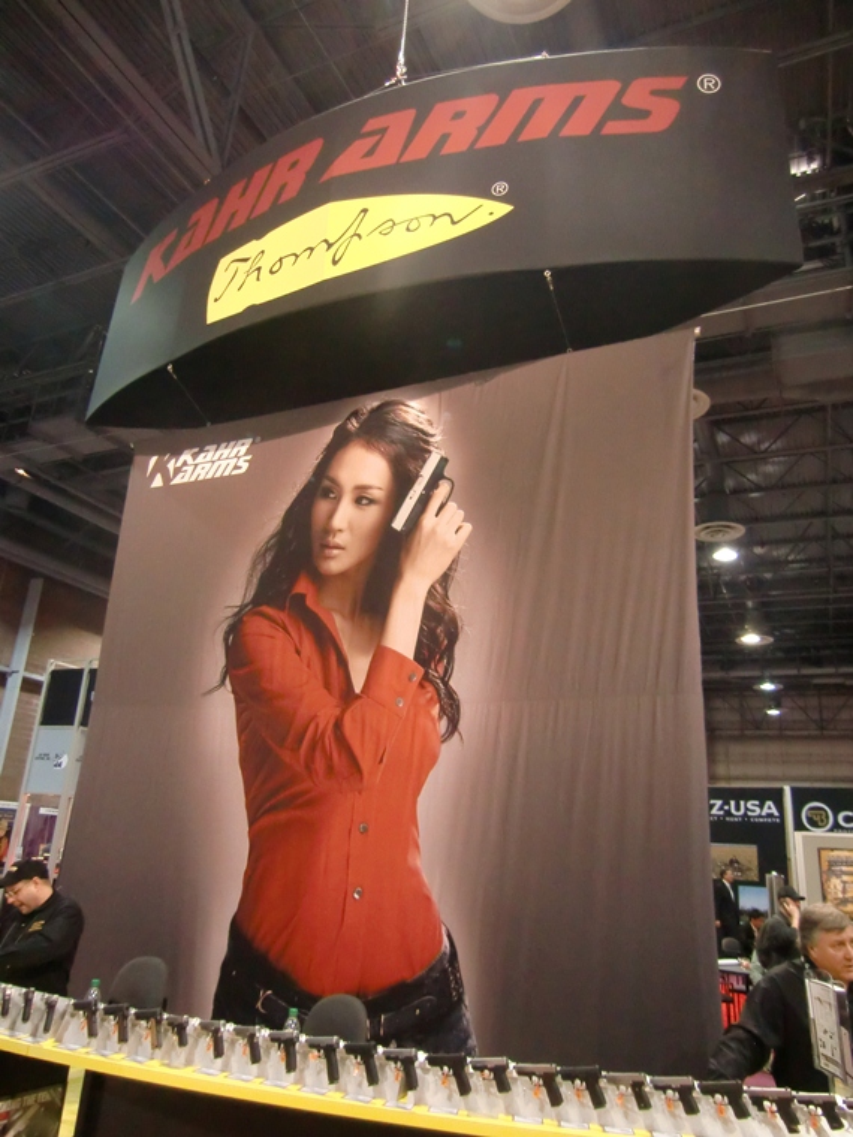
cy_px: 568
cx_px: 426
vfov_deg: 71.6
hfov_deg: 56.8
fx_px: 789
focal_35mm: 24
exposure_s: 1/60
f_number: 3.2
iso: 500
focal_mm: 4.3
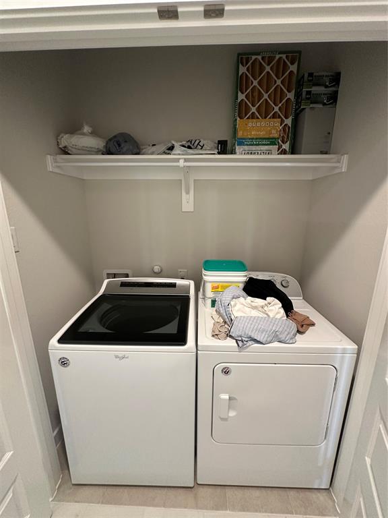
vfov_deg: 102.1
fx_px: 209
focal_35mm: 14
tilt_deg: -13.0
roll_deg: -0.9
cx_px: 194
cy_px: 259
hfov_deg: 85.7
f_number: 2.2
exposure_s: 1/60
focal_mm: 2.22
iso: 320
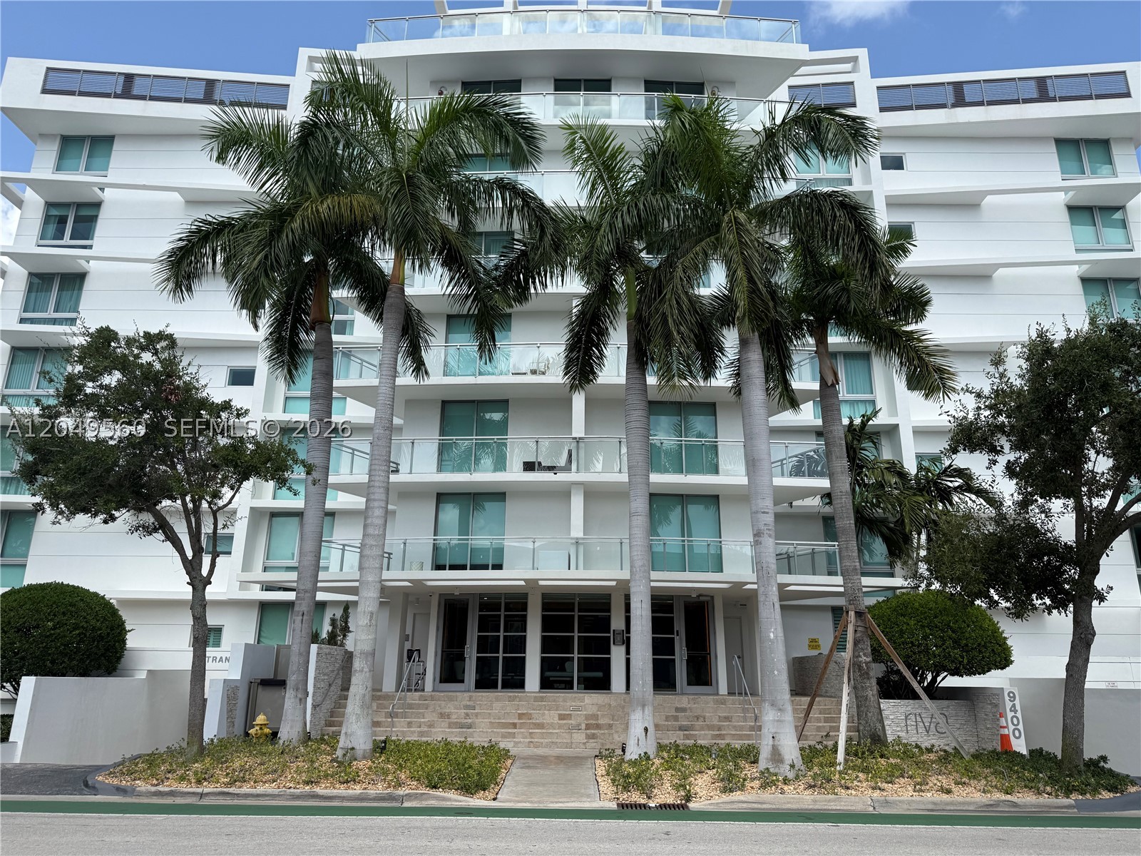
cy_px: 428
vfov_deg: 56.8
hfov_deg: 71.6
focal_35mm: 24
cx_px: 570
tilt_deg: +17.3
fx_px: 791
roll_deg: +0.0
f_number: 1.78
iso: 80
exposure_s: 1/3759
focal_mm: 6.76
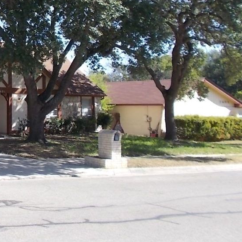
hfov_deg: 25.0
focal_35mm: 60
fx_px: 475
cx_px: -68
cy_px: 55
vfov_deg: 28.1
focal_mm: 4.6
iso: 80
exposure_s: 1/400
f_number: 3.2
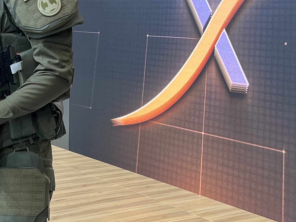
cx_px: 101
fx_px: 667
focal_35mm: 78
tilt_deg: -11.0
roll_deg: -0.8
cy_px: 147
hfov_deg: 24.9
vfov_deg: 18.8
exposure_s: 1/100
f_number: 1.6
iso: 125
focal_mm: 5.1
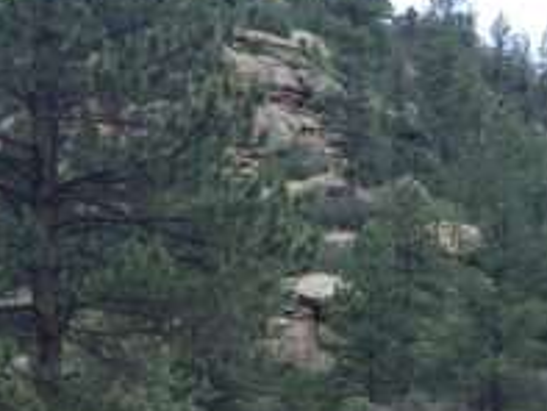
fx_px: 1486
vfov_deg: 14.6
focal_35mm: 94
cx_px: 369
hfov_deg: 20.8
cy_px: 625
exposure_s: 1/176
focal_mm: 4.15
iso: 32
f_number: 2.2
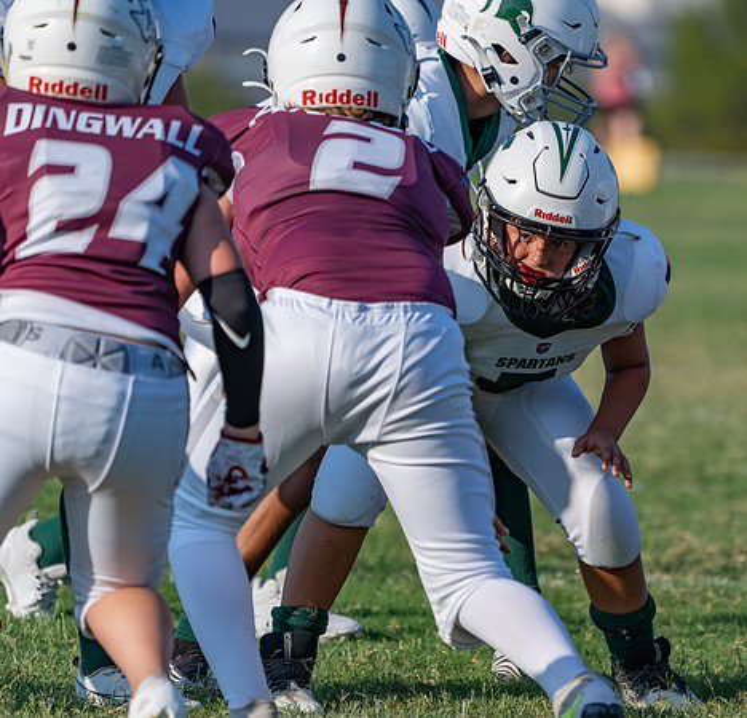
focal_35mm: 500
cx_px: 539
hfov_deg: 3.6
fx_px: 11974
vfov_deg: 3.4
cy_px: 359
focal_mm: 400
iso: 250
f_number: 5.6
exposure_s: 1/1600
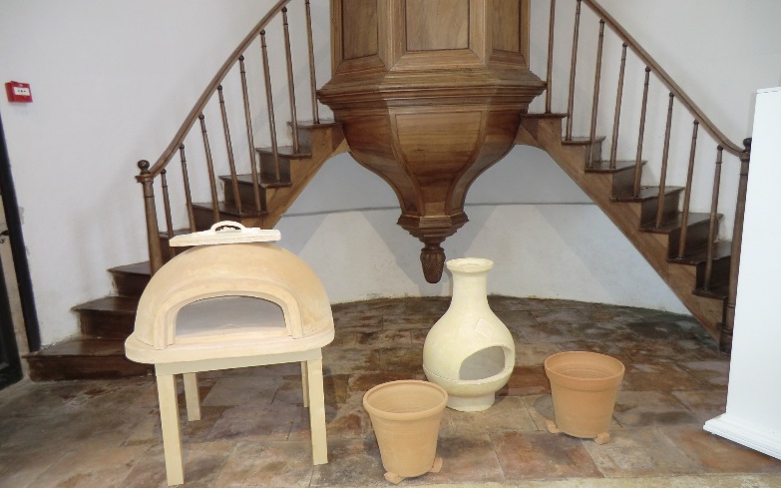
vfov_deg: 47.5
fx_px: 553
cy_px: 259
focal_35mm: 26
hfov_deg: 70.4
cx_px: 386
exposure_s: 1/60
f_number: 3.2
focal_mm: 4.3
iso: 160
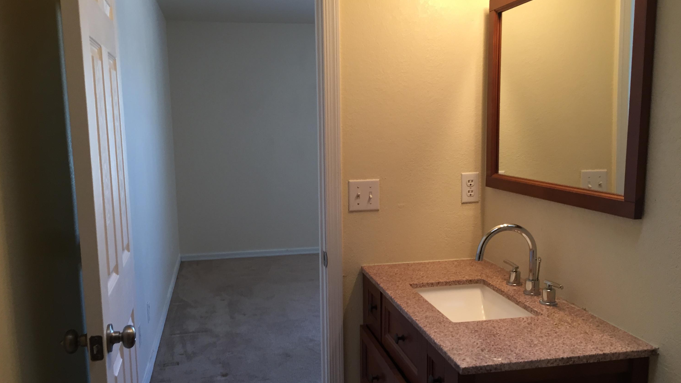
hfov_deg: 61.0
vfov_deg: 36.6
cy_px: 214
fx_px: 578
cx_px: 336
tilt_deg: -10.0
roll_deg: +0.5
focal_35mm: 32
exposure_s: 1/30
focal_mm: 4.15
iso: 80
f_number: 2.2
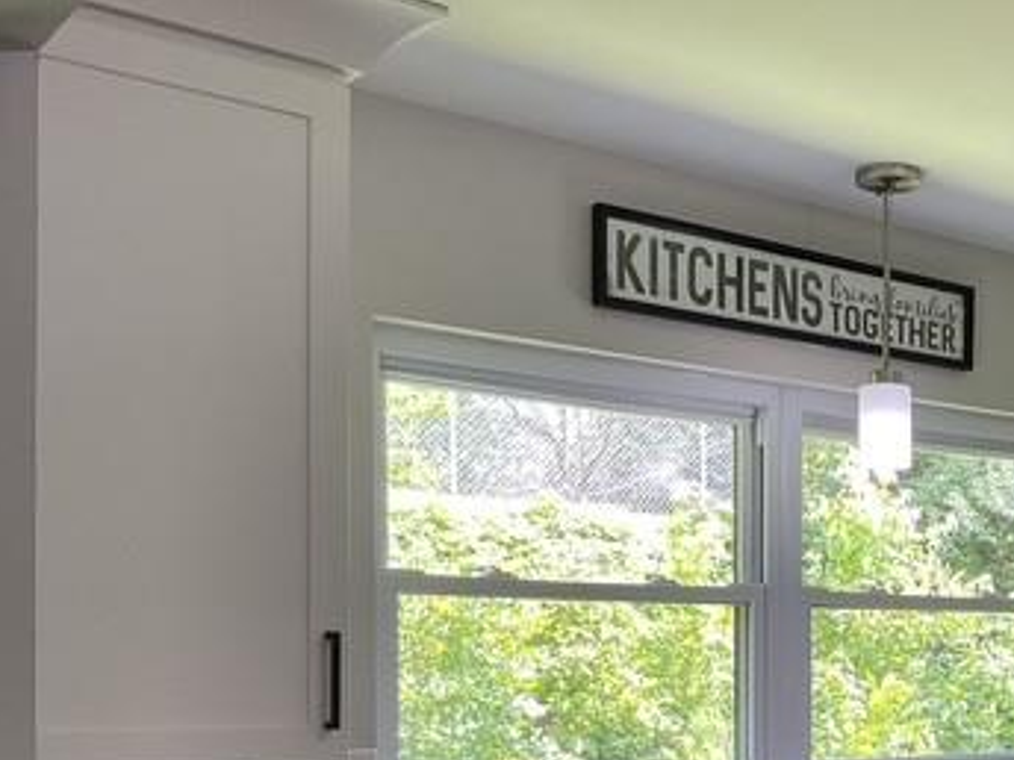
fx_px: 1582
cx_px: 920
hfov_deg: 33.6
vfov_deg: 26.1
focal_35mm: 54
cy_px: 701
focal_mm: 3
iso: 64
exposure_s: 1/120
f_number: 1.8
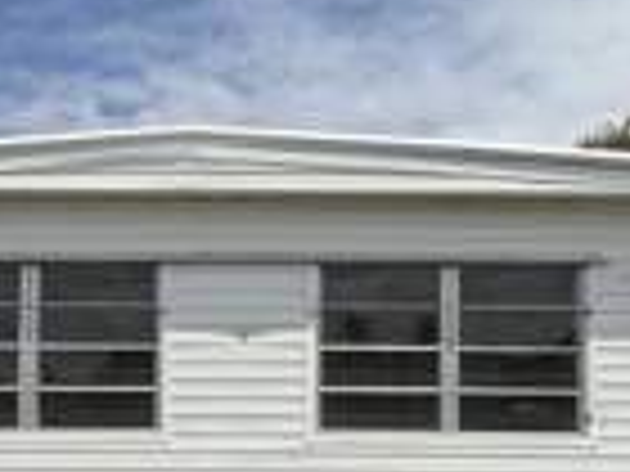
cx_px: 212
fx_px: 874
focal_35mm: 48
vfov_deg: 29.6
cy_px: 375
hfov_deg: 39.2
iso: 50
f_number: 2.2
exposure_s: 1/6803
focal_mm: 2.22
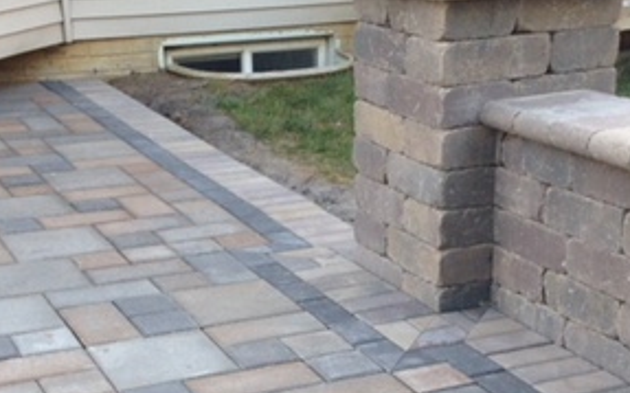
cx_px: 292
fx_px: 1338
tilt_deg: -23.6
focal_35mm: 78
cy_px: 404
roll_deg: +1.7
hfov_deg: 26.5
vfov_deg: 16.3
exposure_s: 1/120
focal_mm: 4.12
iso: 80
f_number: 2.4
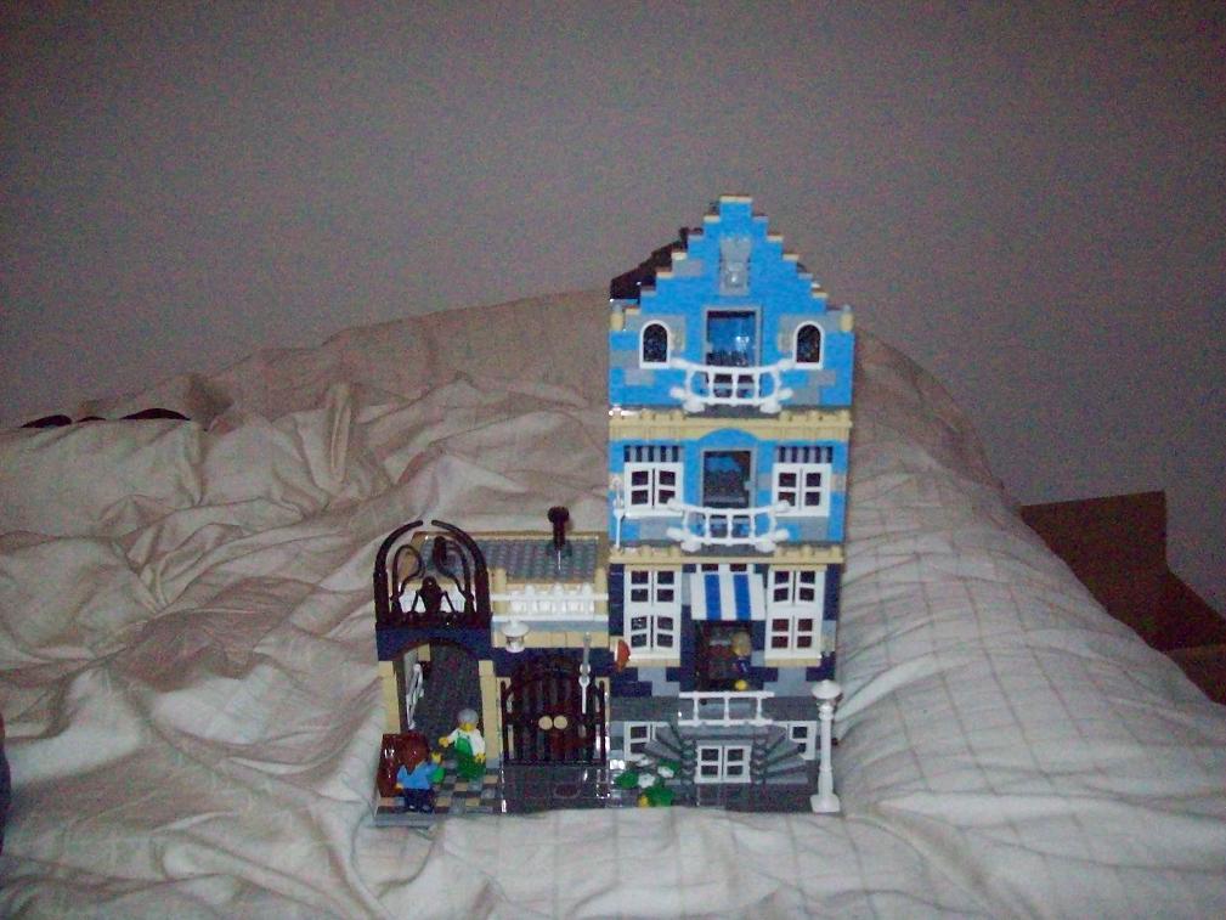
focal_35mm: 36
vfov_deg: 39.7
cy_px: 460
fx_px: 1275
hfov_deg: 51.3
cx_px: 613
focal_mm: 6
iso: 800
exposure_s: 1/128
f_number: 2.7
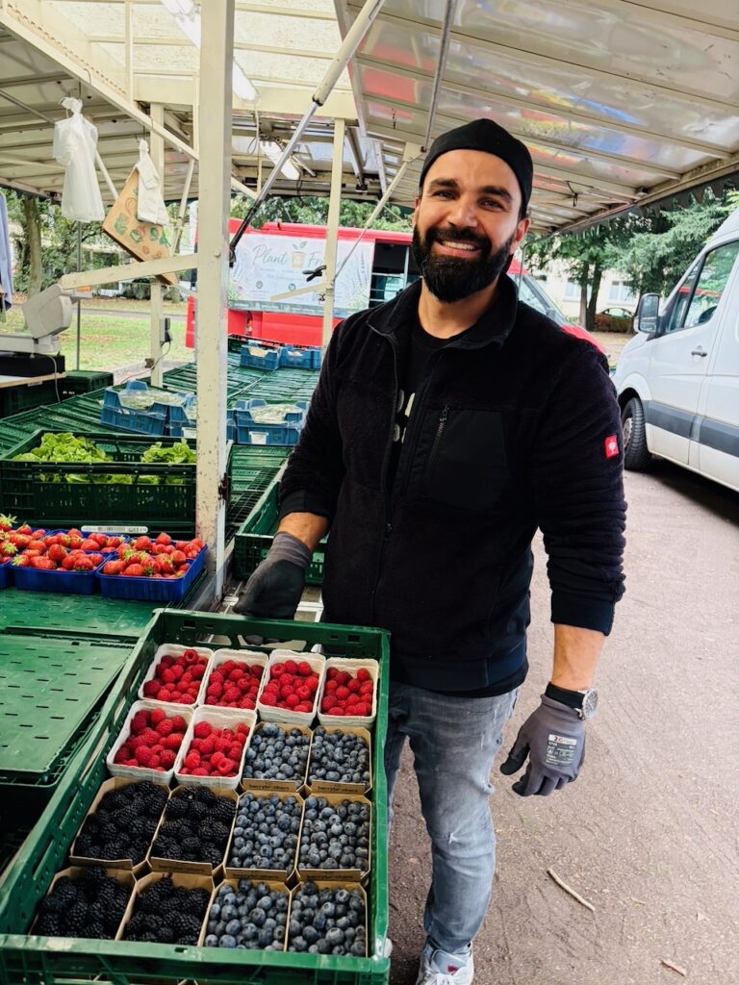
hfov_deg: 53.1
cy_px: 492
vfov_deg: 67.3
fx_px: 740
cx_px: 370
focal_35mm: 26
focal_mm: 5.96
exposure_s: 1/85
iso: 125
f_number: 1.6
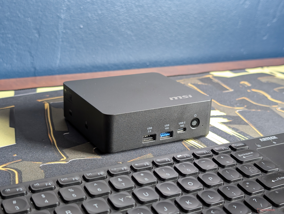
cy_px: 107
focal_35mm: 49
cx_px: 142
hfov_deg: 38.9
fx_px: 403
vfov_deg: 29.7
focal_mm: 6.9
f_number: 1.68
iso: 193
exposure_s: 1/23.8
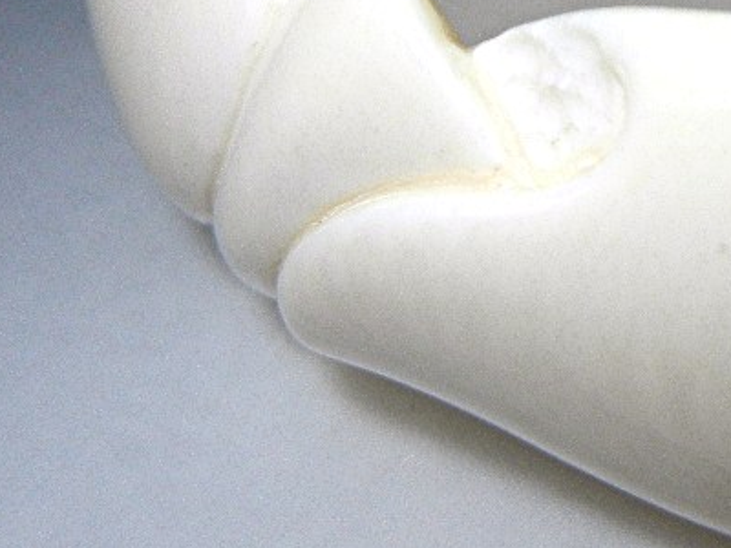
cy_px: 0
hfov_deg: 21.1
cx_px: 855
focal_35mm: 87
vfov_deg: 16.6
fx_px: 1837
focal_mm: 6.2
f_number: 7.2
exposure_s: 1/154
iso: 160
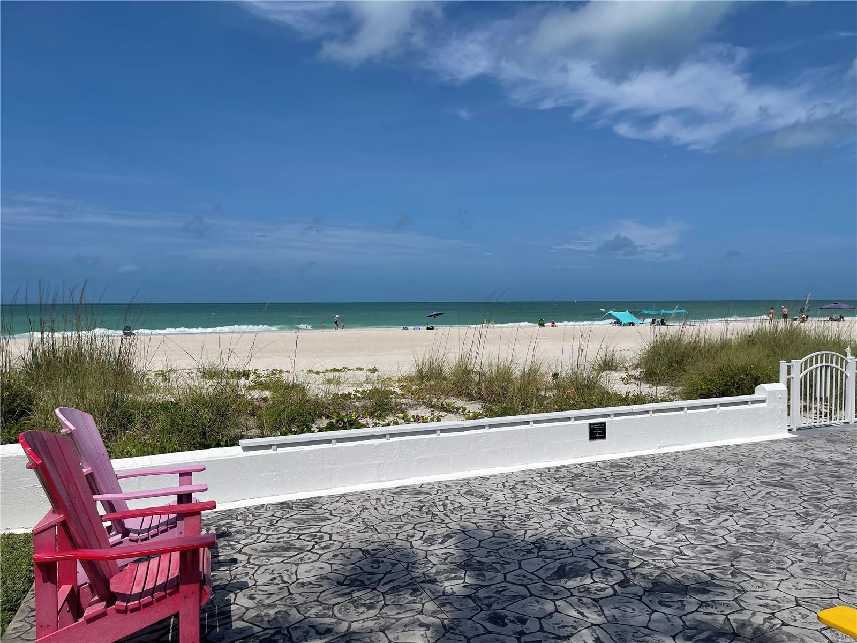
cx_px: 428
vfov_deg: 54.9
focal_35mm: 25
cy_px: 322
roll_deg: -0.2
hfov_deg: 69.4
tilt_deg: -3.1
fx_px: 619
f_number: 1.6
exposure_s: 1/10000
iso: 32
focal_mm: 5.1
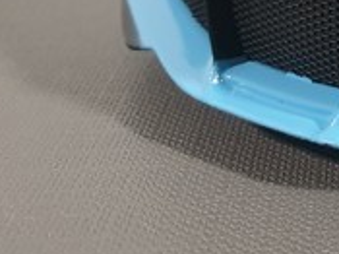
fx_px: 930
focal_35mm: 95
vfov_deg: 14.4
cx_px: 575
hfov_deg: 17.5
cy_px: -136
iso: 250
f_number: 2.4
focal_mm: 4.3
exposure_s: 1/50
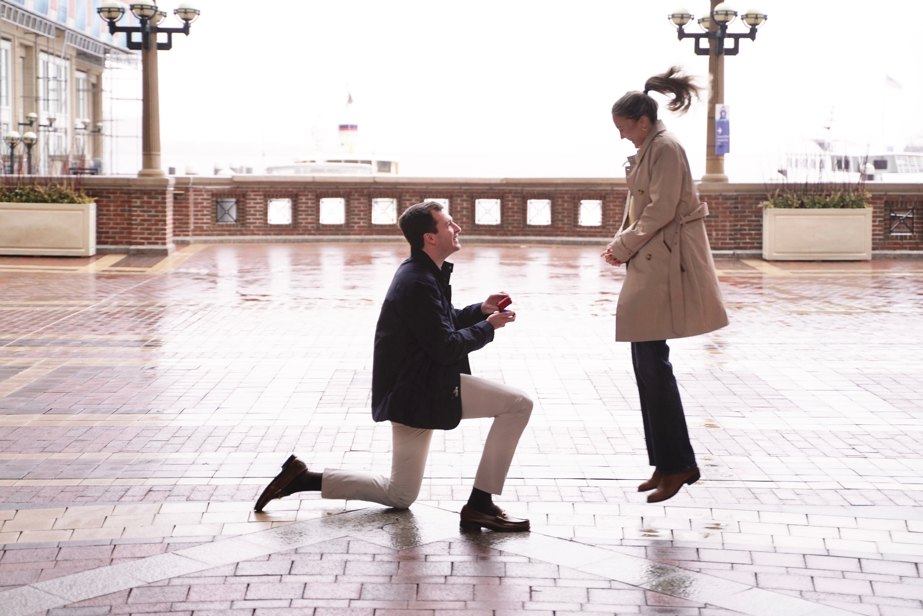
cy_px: 308
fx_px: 1436
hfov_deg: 35.6
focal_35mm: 56
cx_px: 462
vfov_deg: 24.2
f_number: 2.8
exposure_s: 1/125
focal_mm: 56
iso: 250
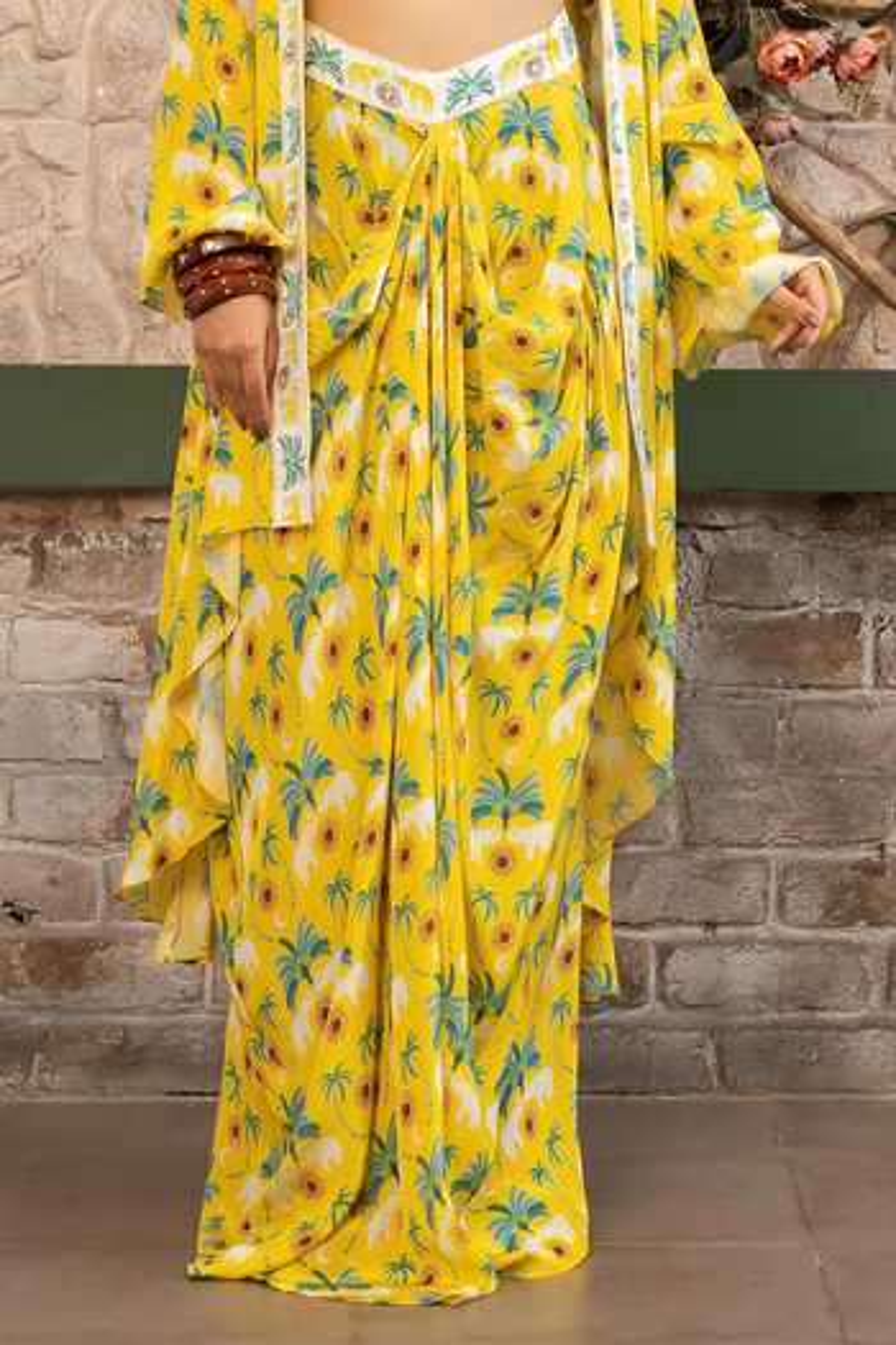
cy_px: 672
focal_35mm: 85
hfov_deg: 16.1
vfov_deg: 23.9
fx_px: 3173
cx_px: 448
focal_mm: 85
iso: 250
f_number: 8
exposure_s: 1/125
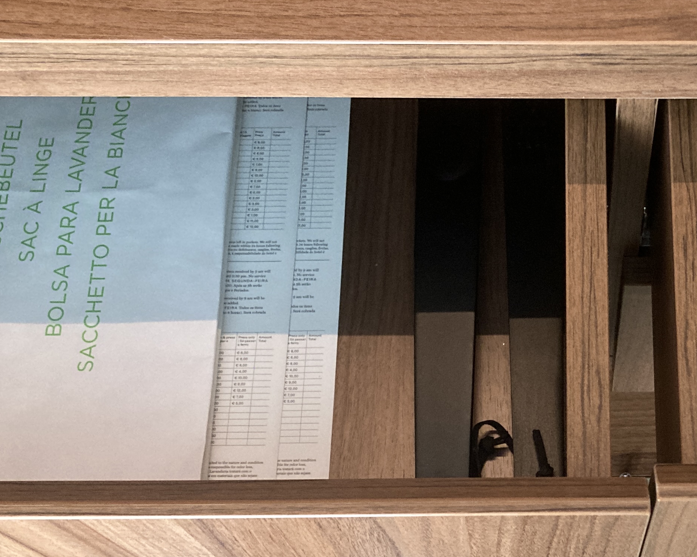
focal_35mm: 59
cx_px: 588
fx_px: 1217
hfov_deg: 30.9
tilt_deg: -68.7
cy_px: 392
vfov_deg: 25.6
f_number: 1.8
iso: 400
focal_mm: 3.99
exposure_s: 1/34
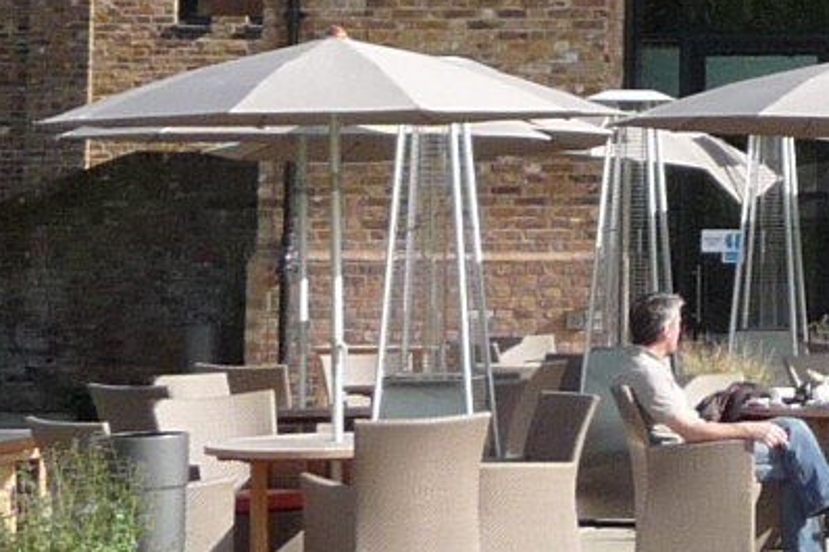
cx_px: 1423
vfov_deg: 7.6
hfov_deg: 10.8
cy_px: -127
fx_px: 4143
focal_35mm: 180
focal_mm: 4.7
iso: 100
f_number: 3.3
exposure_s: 1/500
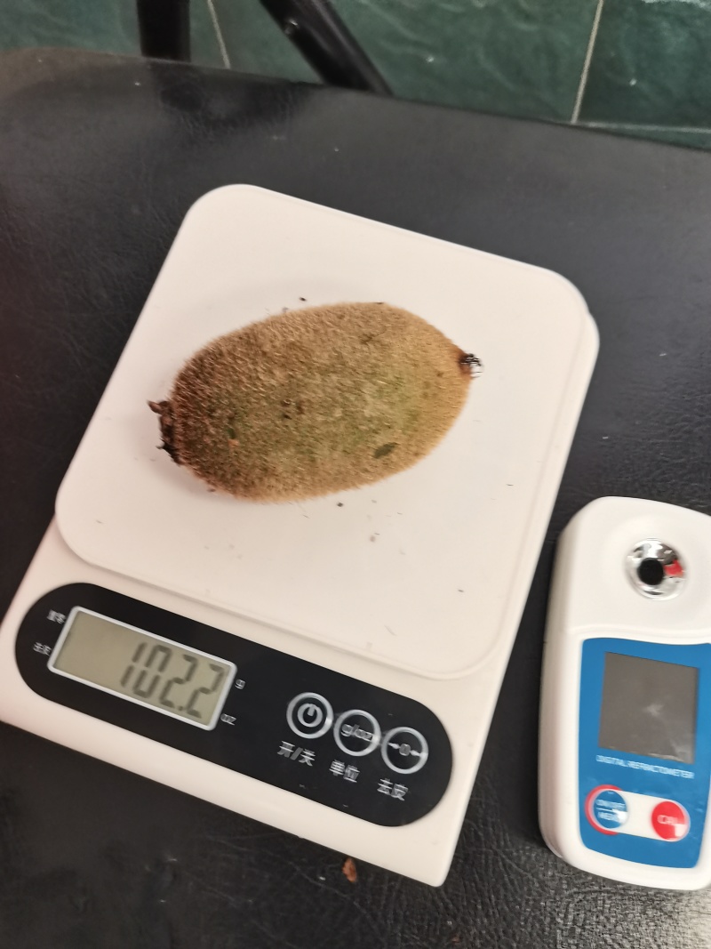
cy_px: 474
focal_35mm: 27
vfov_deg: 65.3
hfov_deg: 51.3
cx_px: 356
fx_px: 740
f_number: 1.9
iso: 200
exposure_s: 1/50
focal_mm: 4.94
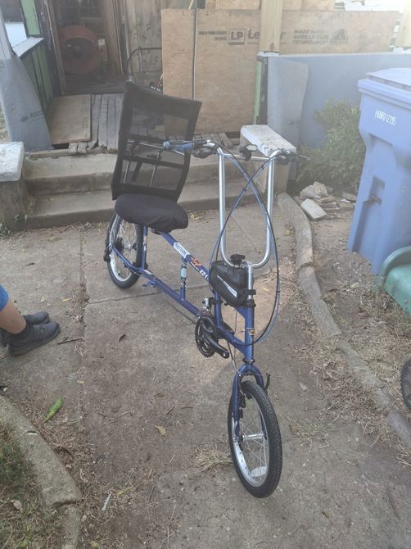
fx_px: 396
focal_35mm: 25
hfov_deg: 54.9
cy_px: 274
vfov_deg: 69.4
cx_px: 206
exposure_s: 1/120
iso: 50
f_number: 1.8
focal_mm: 4.69
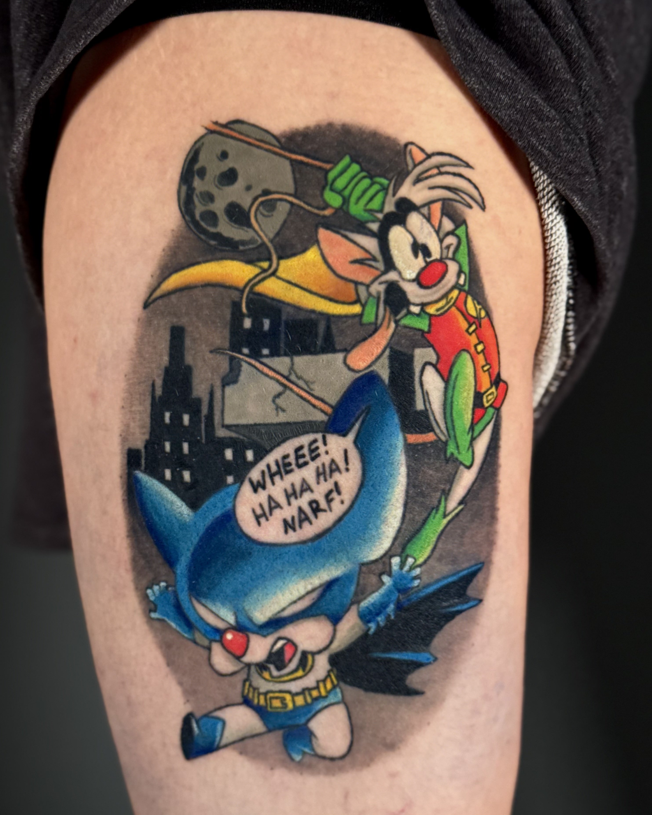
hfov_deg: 29.7
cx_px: 322
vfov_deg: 36.6
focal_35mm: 51
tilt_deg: -0.7
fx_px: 1230
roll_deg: -0.7
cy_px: 433
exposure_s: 1/30
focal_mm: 6.76
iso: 500
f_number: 1.78
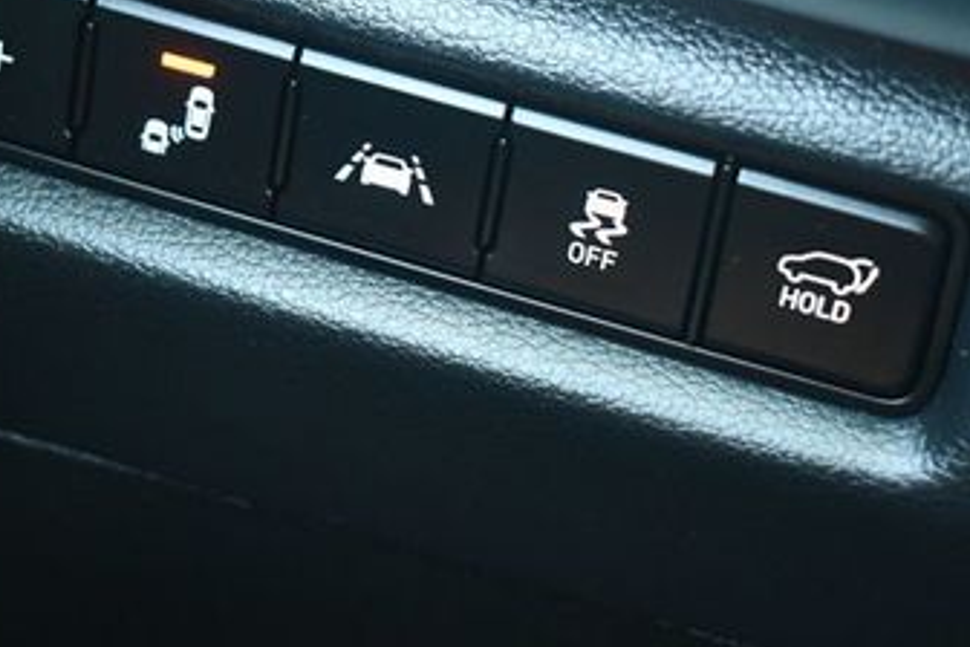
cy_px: 153
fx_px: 2667
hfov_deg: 20.6
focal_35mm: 99
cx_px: 372
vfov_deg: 13.8
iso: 3200
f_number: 4.5
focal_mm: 35
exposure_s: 1/60
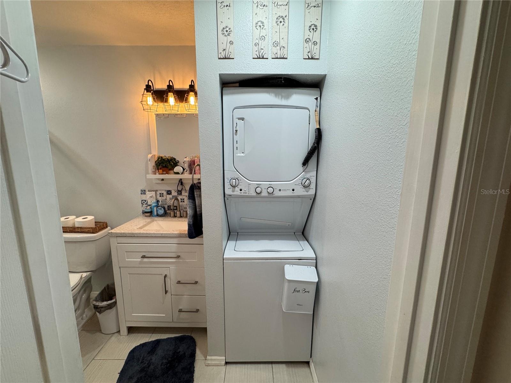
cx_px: 256
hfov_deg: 102.1
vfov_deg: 85.7
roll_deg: -0.3
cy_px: 192
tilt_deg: -10.1
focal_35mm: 14
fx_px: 207
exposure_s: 1/120
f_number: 2.2
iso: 250
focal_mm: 2.22
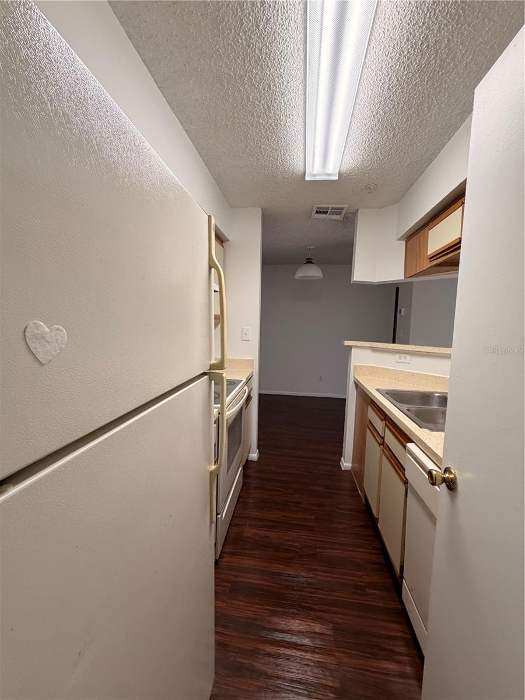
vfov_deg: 102.1
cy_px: 350
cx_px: 262
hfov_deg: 85.7
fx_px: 283
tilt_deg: -5.3
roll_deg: -1.5
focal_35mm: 14
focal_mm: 2.22
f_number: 2.2
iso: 250
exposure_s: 1/120
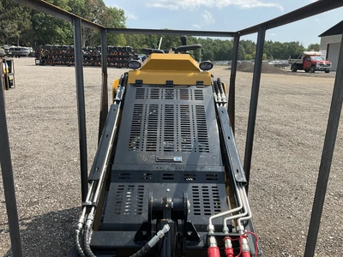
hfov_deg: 61.7
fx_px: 287
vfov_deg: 48.2
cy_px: 128
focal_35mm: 29
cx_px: 172
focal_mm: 3
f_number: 1.8
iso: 25
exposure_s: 1/1055
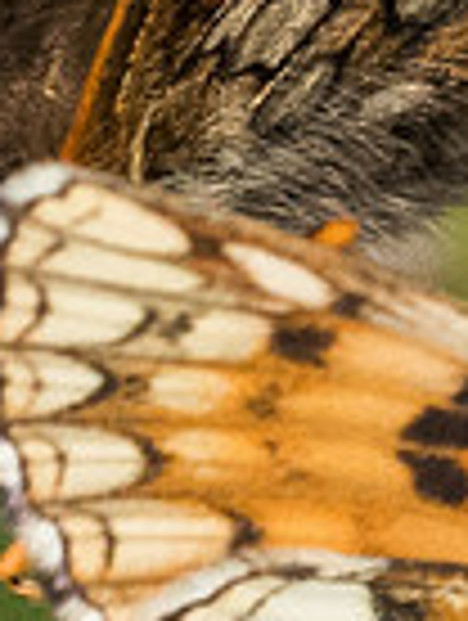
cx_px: 1765
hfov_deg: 0.5
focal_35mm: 3271
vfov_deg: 0.6
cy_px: 900
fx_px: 58783
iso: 1250
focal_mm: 150
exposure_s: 1/2500
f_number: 9
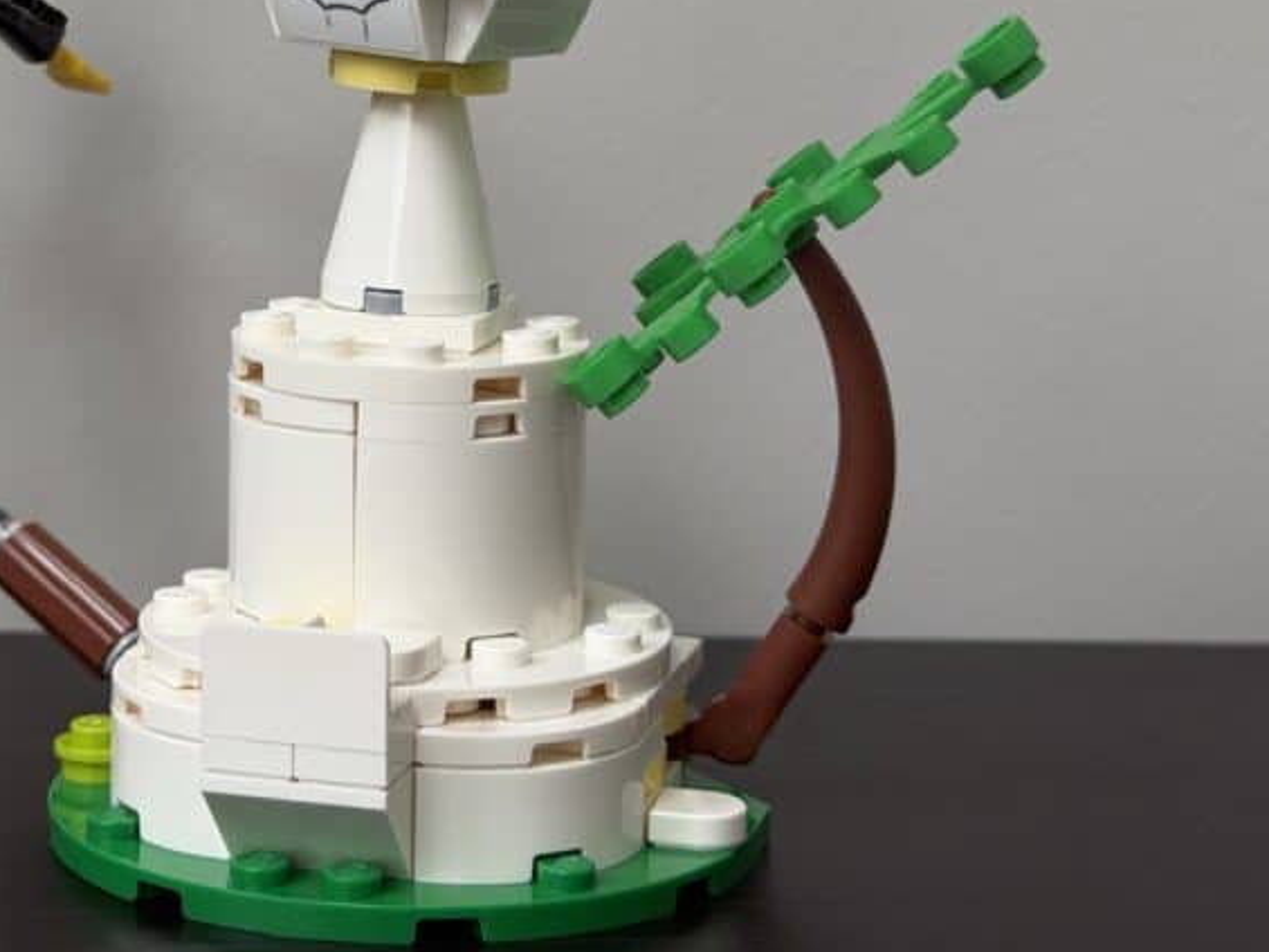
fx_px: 3190
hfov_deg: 22.2
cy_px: 276
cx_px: 281
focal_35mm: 87
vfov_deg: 16.9
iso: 100
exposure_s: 1/103
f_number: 1.78
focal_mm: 6.76
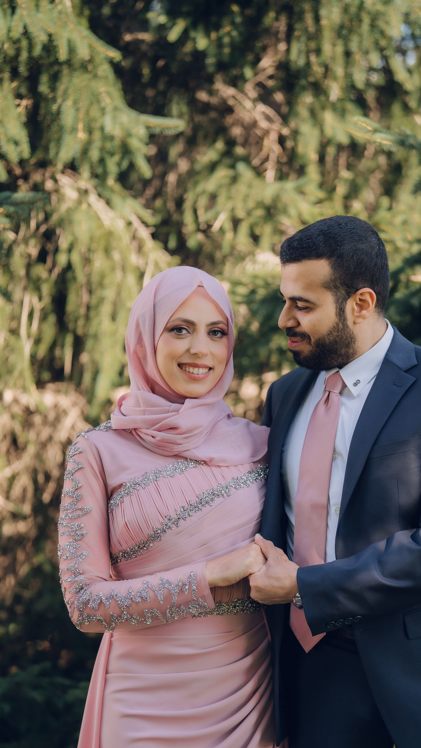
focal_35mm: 67
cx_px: 279
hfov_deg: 17.9
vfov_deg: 31.3
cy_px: 458
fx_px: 1329
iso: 125
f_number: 1.4
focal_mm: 50
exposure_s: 1/1250
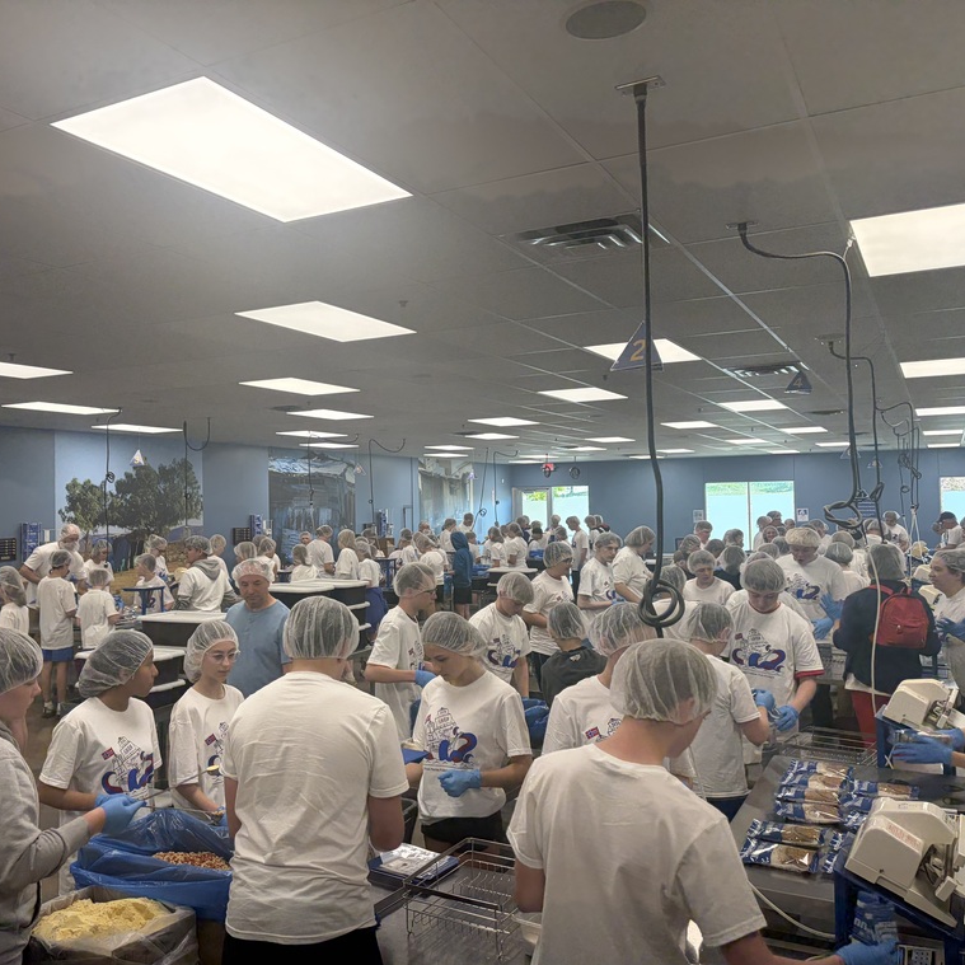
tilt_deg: +2.0
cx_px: 337
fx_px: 978
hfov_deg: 51.7
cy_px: 487
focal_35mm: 31
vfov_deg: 52.5
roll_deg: +2.1
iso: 125
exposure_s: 1/202
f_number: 1.6
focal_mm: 5.96
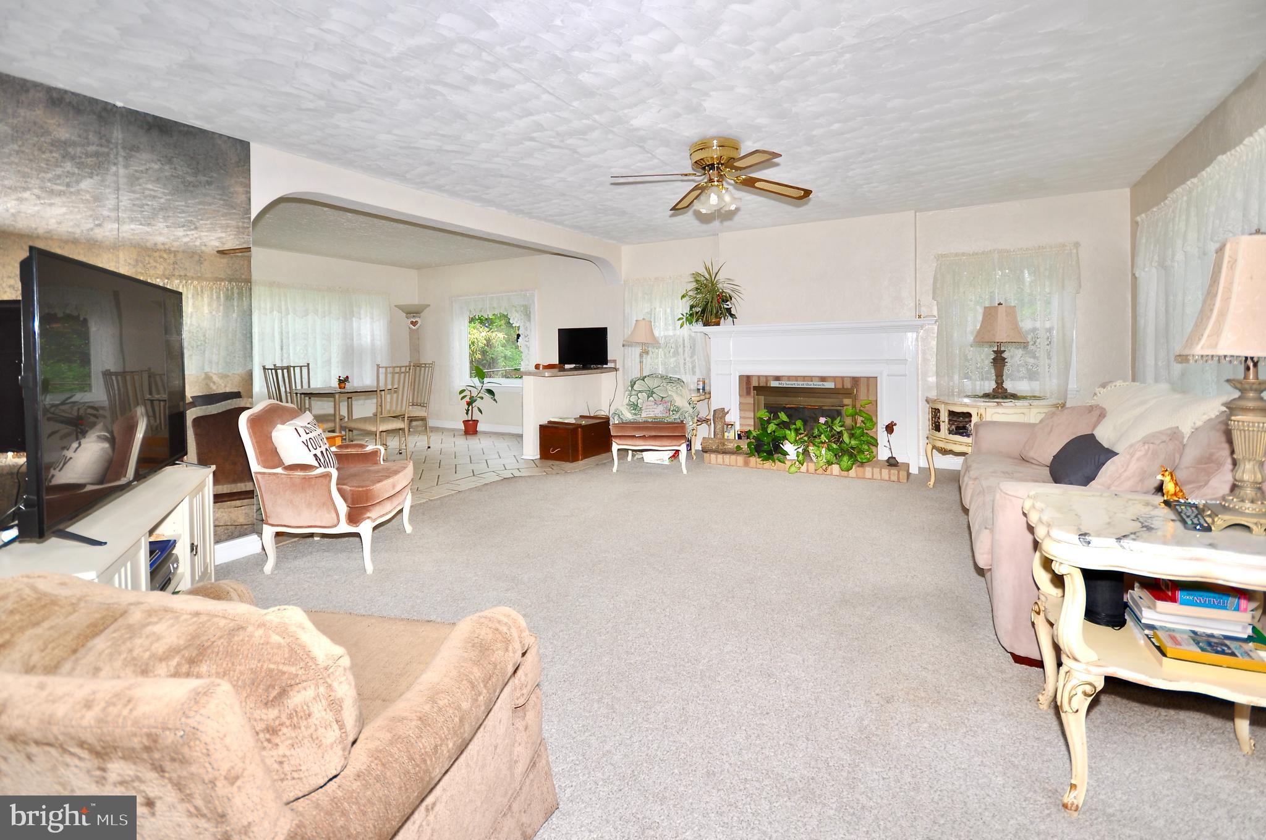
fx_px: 527
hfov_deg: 100.5
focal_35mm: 15
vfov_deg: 77.1
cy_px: 420
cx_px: 633
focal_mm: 10
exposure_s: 1/60
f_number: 4
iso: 100
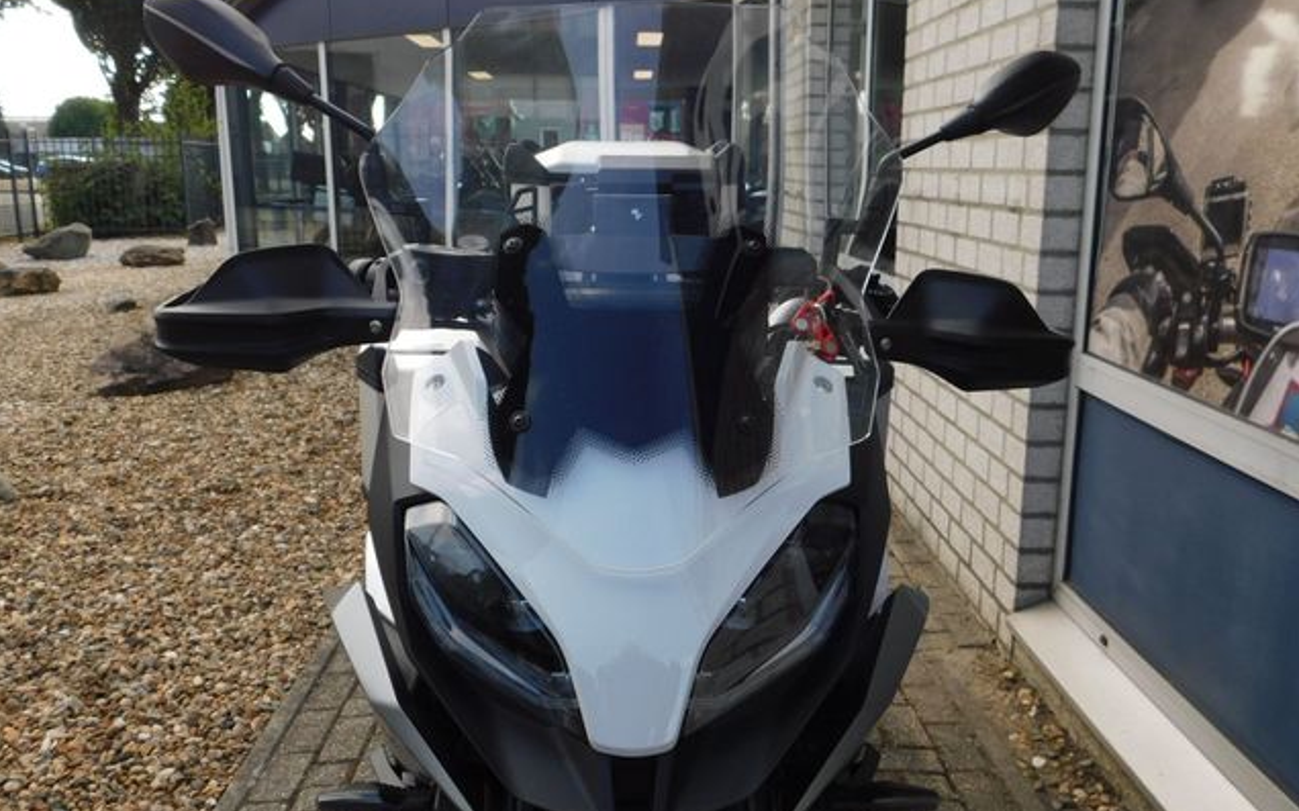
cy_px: 433
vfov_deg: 39.4
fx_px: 1132
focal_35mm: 32
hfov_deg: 59.7
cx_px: 647
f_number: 3.2
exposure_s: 1/500
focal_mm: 5.3
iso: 125
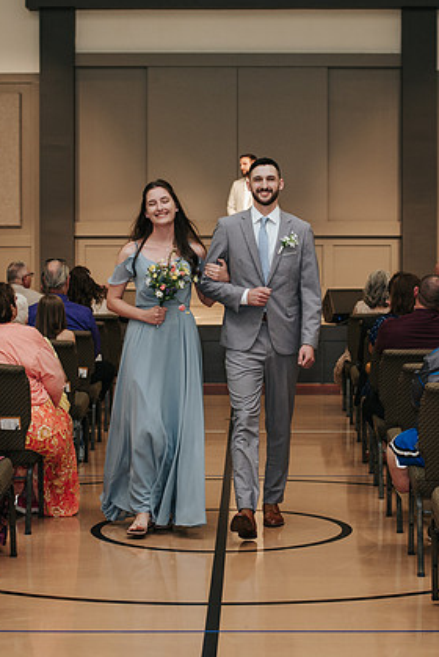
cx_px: 224
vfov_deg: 22.1
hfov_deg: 14.9
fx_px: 1680
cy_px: 289
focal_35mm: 92
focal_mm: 50
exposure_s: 1/200
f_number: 3.2
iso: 1000
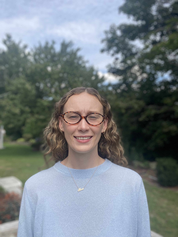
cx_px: 89
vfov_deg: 60.0
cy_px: 118
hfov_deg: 46.8
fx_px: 206
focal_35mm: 30
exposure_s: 1/407
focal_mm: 2.71
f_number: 2.2
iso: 25
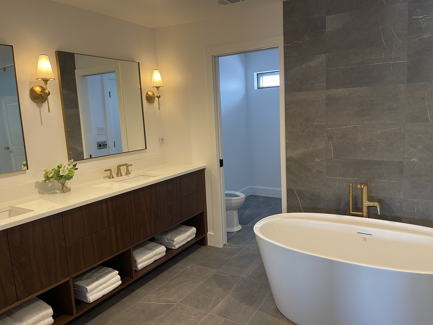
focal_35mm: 25
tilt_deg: -7.8
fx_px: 313
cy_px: 162
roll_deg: +3.1
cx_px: 216
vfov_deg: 54.9
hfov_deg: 69.4
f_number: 1.6
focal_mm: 5.1
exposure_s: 1/60
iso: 125
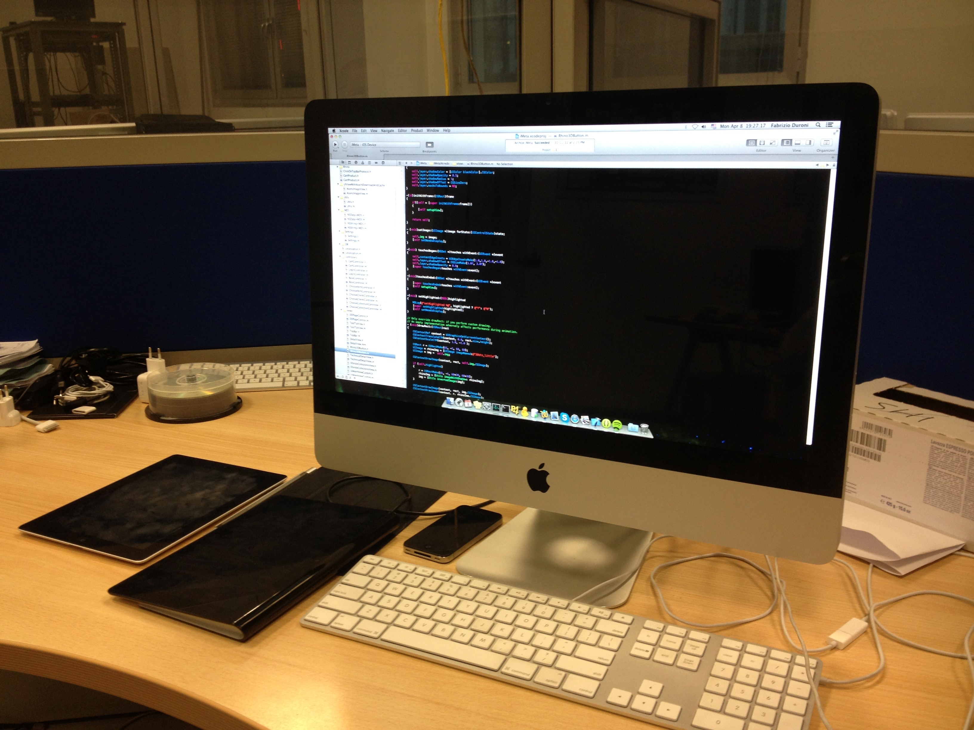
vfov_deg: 40.7
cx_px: 487
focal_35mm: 35
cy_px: 365
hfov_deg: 52.6
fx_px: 985
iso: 80
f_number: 2.4
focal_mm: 4.28
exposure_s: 1/20
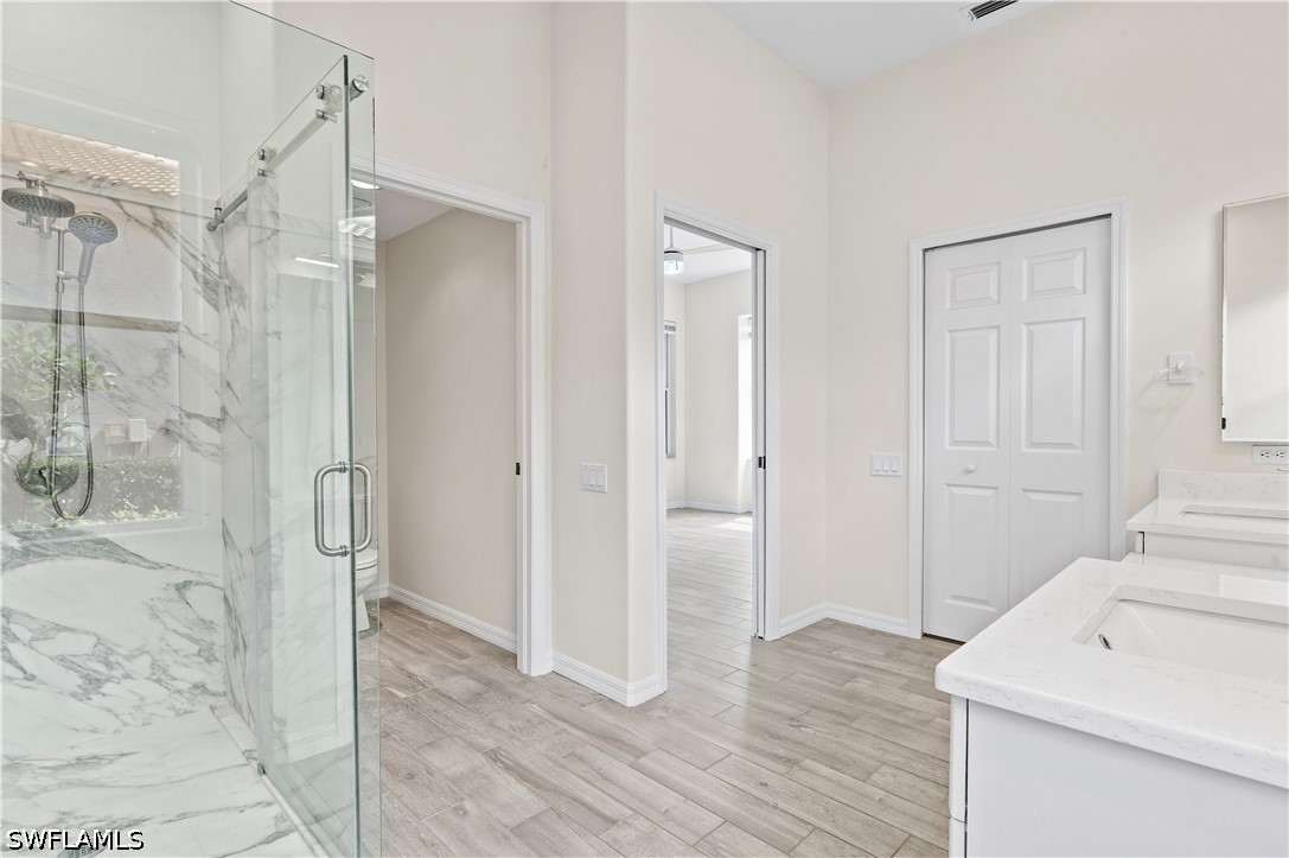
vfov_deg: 73.7
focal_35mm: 16
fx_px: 572
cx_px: 644
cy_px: 429
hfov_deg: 96.8
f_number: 10
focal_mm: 16
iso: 320
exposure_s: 1/6
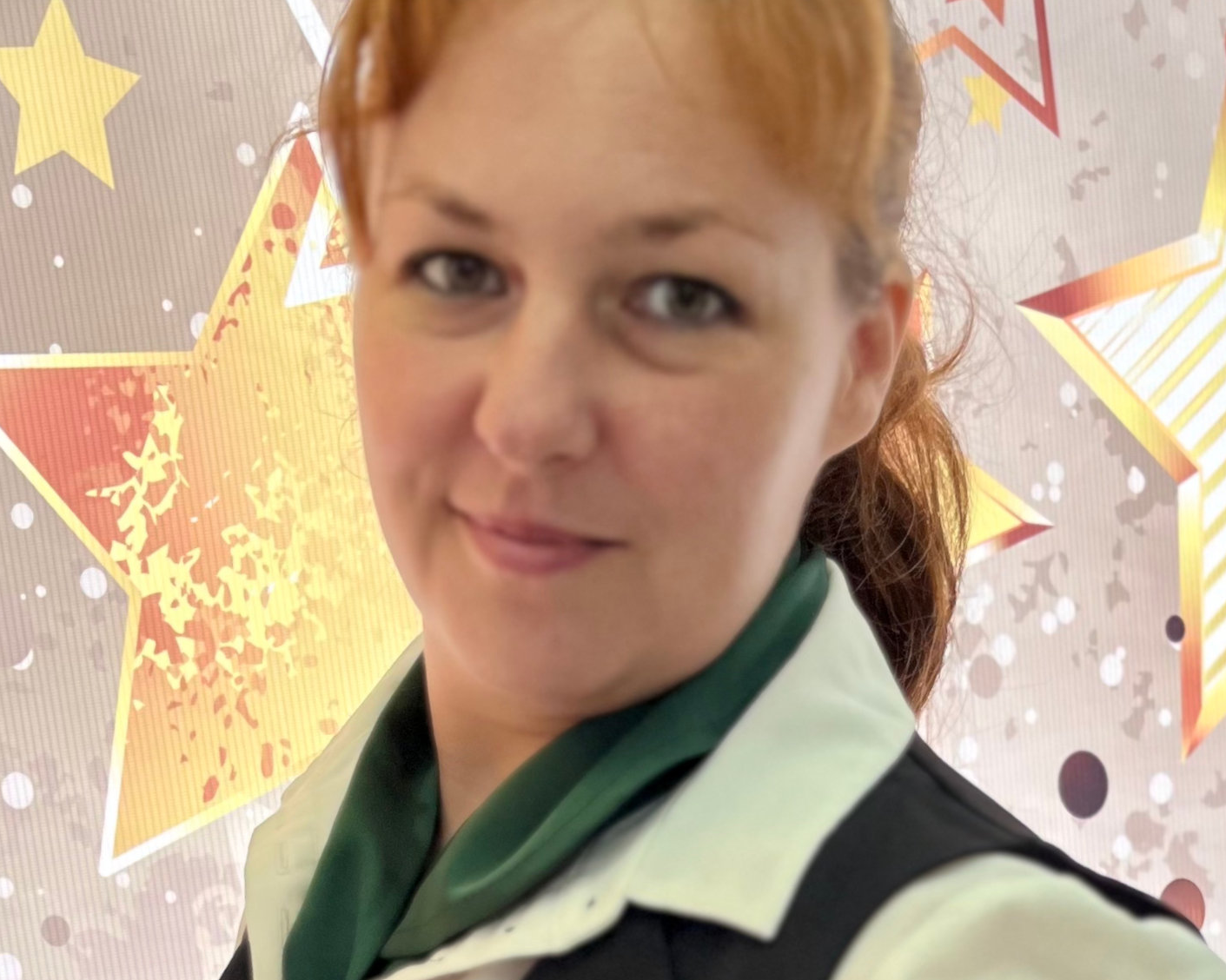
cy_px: 535
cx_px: 612
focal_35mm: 34
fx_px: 1233
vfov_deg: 43.3
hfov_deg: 52.9
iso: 40
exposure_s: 1/100
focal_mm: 5.1
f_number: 1.6
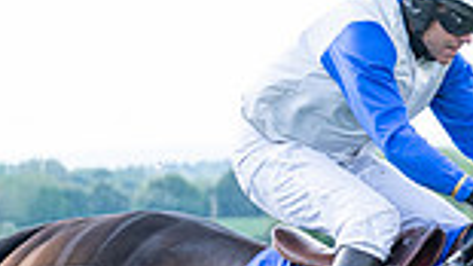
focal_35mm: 353
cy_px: 327
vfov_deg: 3.4
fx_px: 4425
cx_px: 992
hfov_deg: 5.9
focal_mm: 70
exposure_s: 1/2000
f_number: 2.8
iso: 400
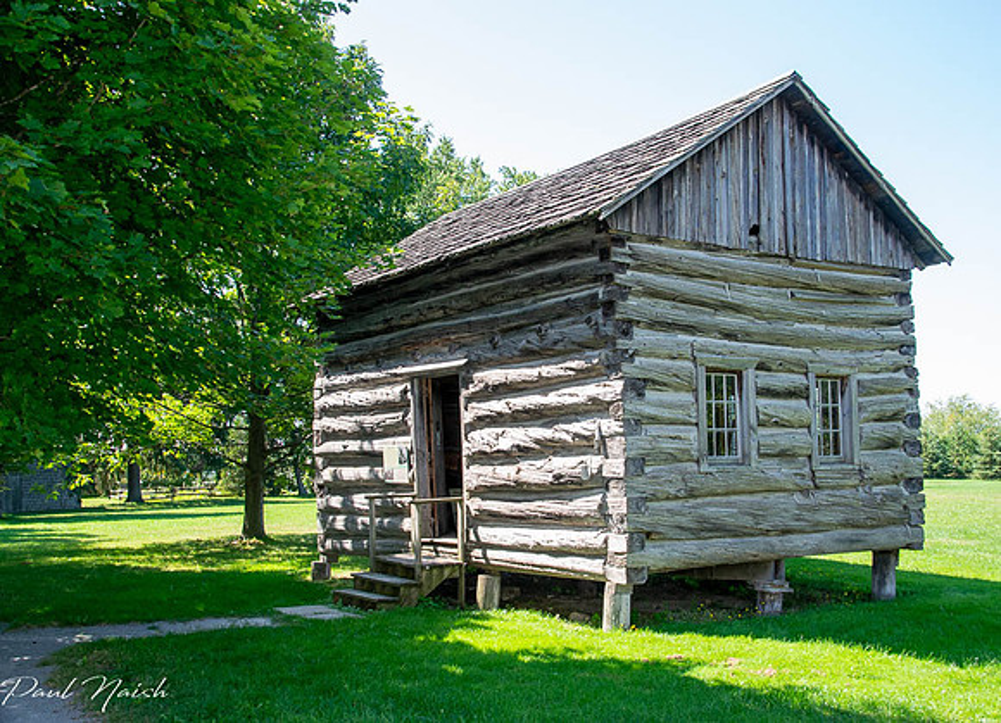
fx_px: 1176
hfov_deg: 46.1
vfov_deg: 34.2
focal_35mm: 41
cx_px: 543
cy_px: 362
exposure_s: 1/80
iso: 200
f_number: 11
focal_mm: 26
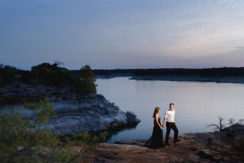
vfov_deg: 37.6
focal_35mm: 35
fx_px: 239
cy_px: 82
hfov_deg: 54.1
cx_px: 122
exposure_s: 1/250
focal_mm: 35
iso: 125
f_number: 2.8
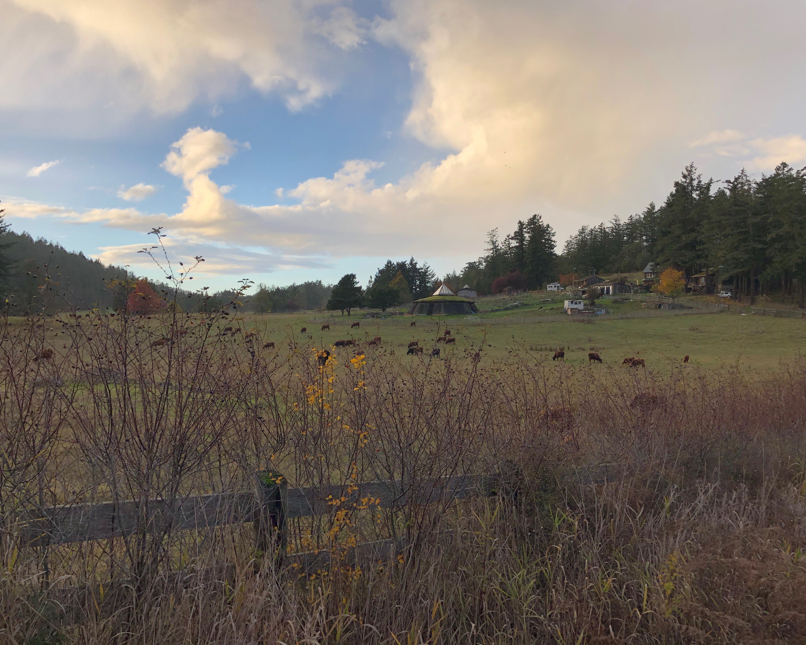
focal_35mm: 30
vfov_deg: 48.5
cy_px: 315
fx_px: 716
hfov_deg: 58.7
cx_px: 428
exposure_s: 1/545
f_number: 1.8
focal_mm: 4
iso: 20
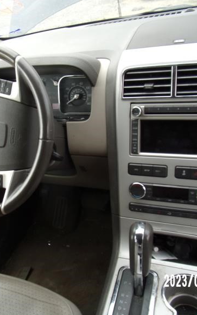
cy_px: 154
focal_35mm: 35
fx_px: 301
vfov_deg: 55.3
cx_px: 71
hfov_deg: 36.0
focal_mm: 4.3
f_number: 3.3
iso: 80
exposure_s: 1/105
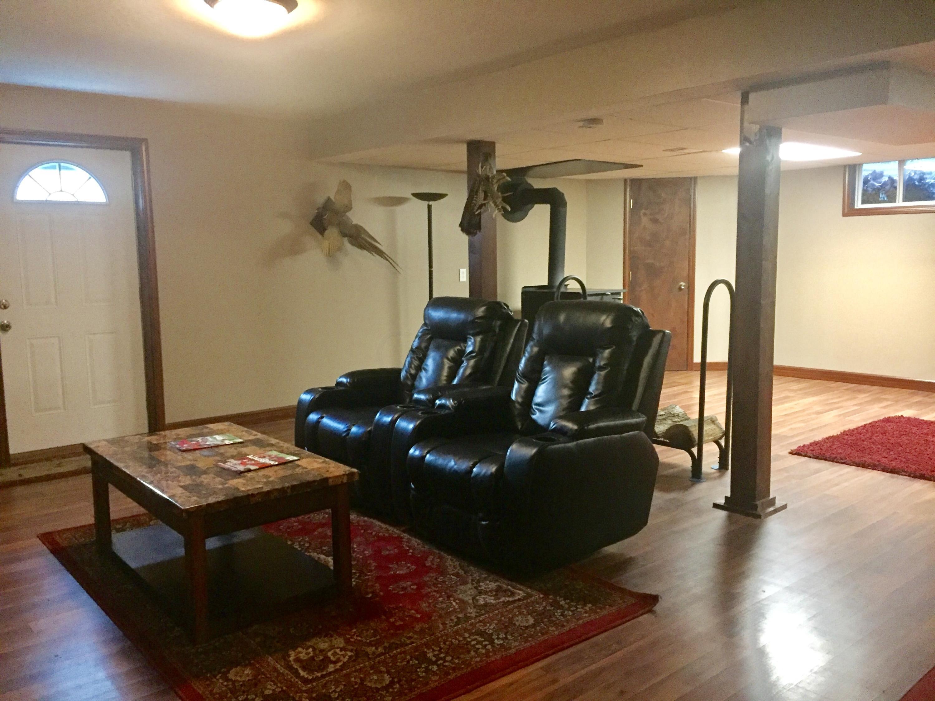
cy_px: 350
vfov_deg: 48.2
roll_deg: +0.8
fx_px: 783
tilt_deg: -6.8
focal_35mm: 29
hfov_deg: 61.7
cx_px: 468
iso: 320
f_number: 2.2
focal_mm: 4.15
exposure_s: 1/15
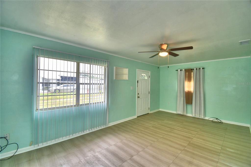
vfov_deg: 77.3
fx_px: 105
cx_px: 126
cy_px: 84
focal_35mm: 15
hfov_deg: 100.4
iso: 140
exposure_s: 1/60
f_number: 4.5
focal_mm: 10
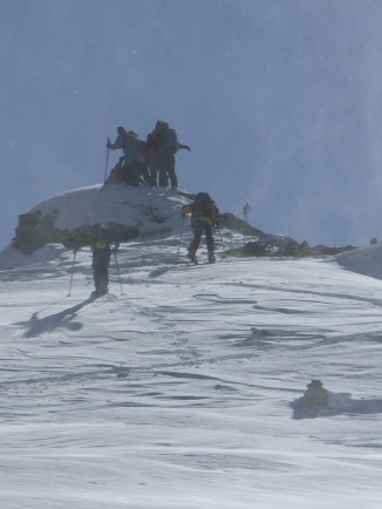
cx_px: 193
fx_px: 7276
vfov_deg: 4.0
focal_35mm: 495
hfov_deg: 3.0
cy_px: 245
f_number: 7.4
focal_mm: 71.2
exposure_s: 1/656
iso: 50
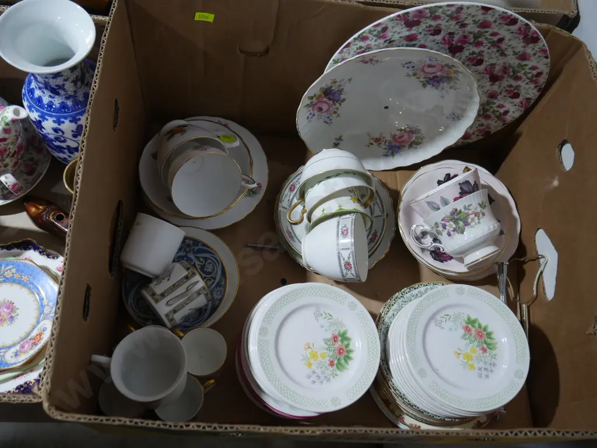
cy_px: 224
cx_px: 298
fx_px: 552
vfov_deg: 44.2
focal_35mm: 32
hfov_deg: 56.8
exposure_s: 1/60
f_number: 3.6
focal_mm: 16
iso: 800
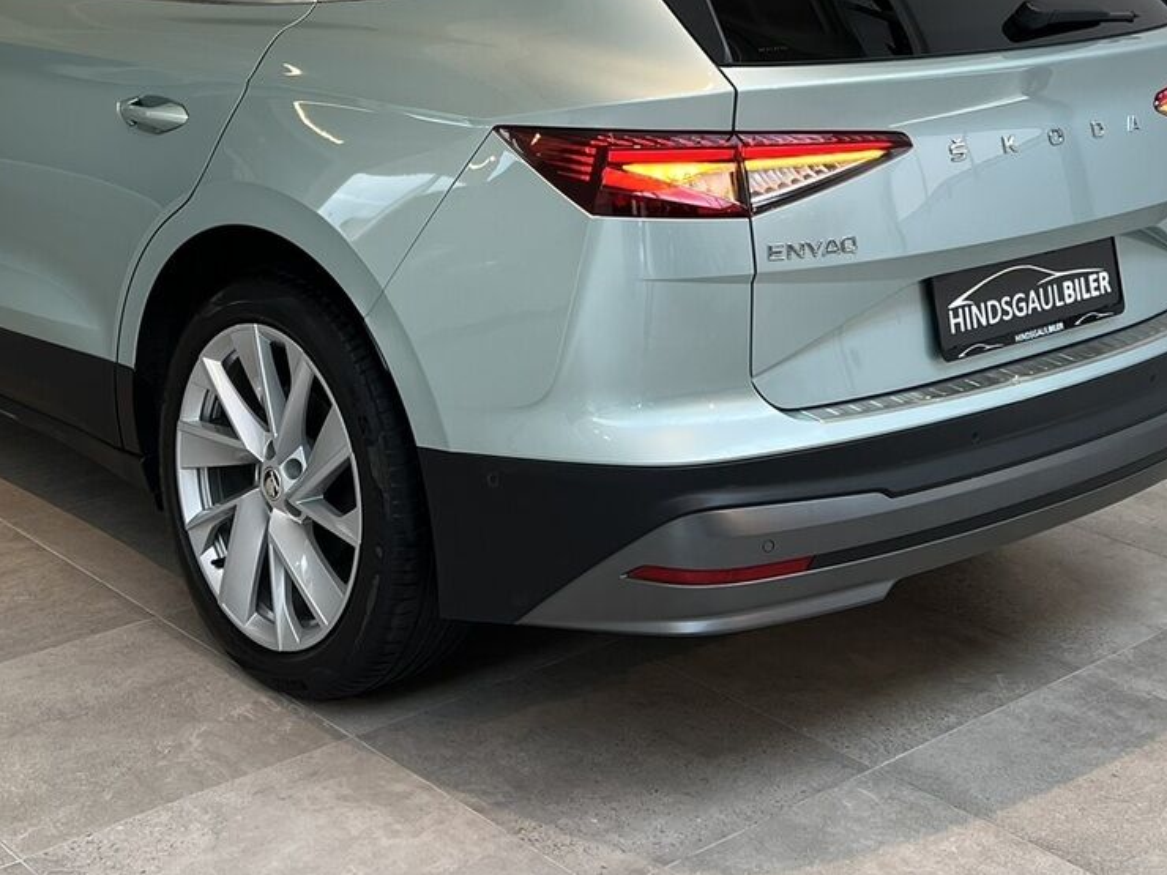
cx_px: 475
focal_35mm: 60
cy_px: -41
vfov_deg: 23.2
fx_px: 2023
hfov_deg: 32.1
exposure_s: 1/121
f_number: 1.5
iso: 40
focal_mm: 5.7
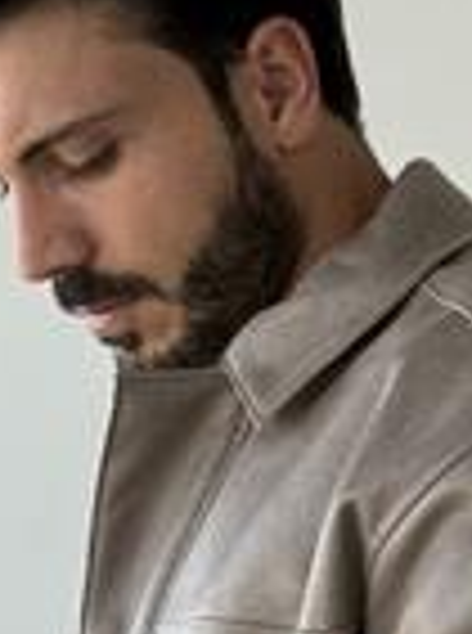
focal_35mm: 182
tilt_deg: +1.9
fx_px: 3324
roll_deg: +0.2
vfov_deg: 10.8
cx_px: 369
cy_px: 672
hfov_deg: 8.1
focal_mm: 6.76
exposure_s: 1/281
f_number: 1.78
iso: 64
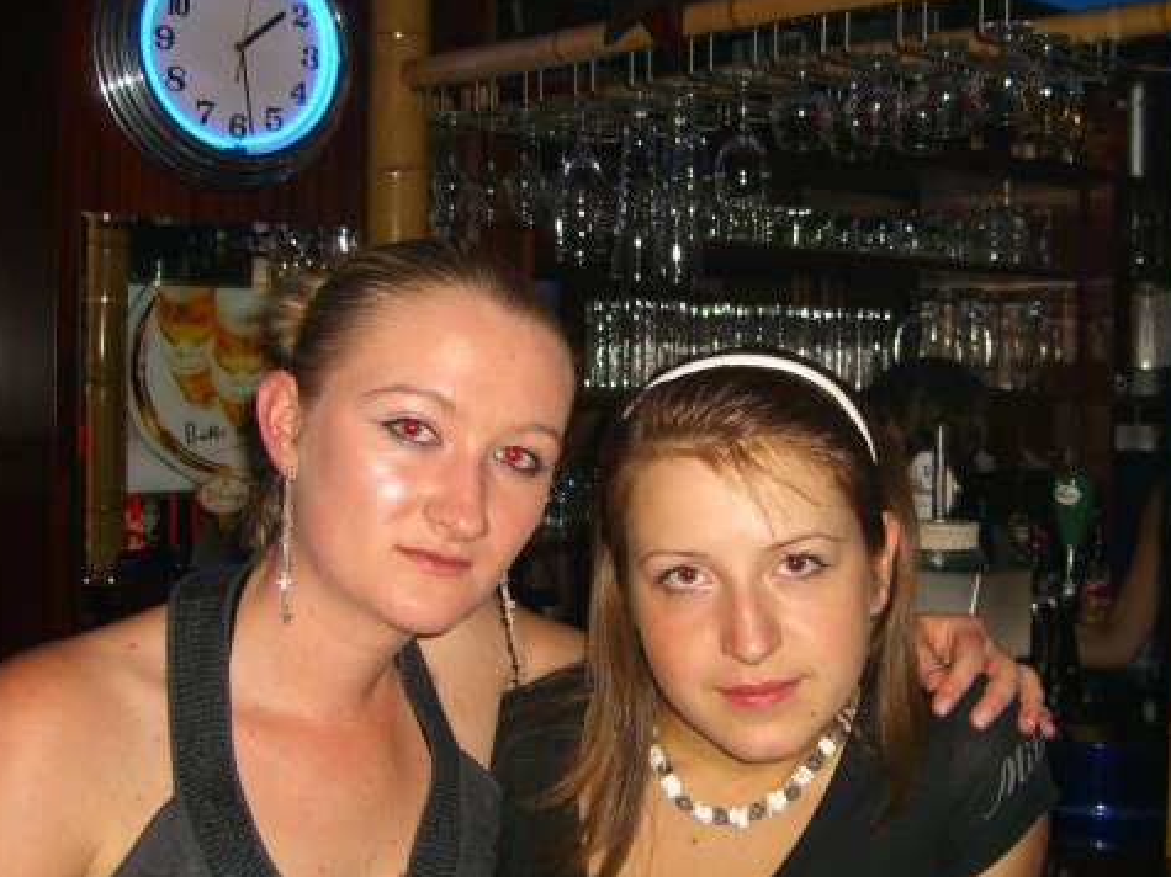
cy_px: 429
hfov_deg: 39.5
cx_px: 683
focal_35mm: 48
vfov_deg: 30.3
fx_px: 1623
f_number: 2.8
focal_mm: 7.9
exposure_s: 1/60
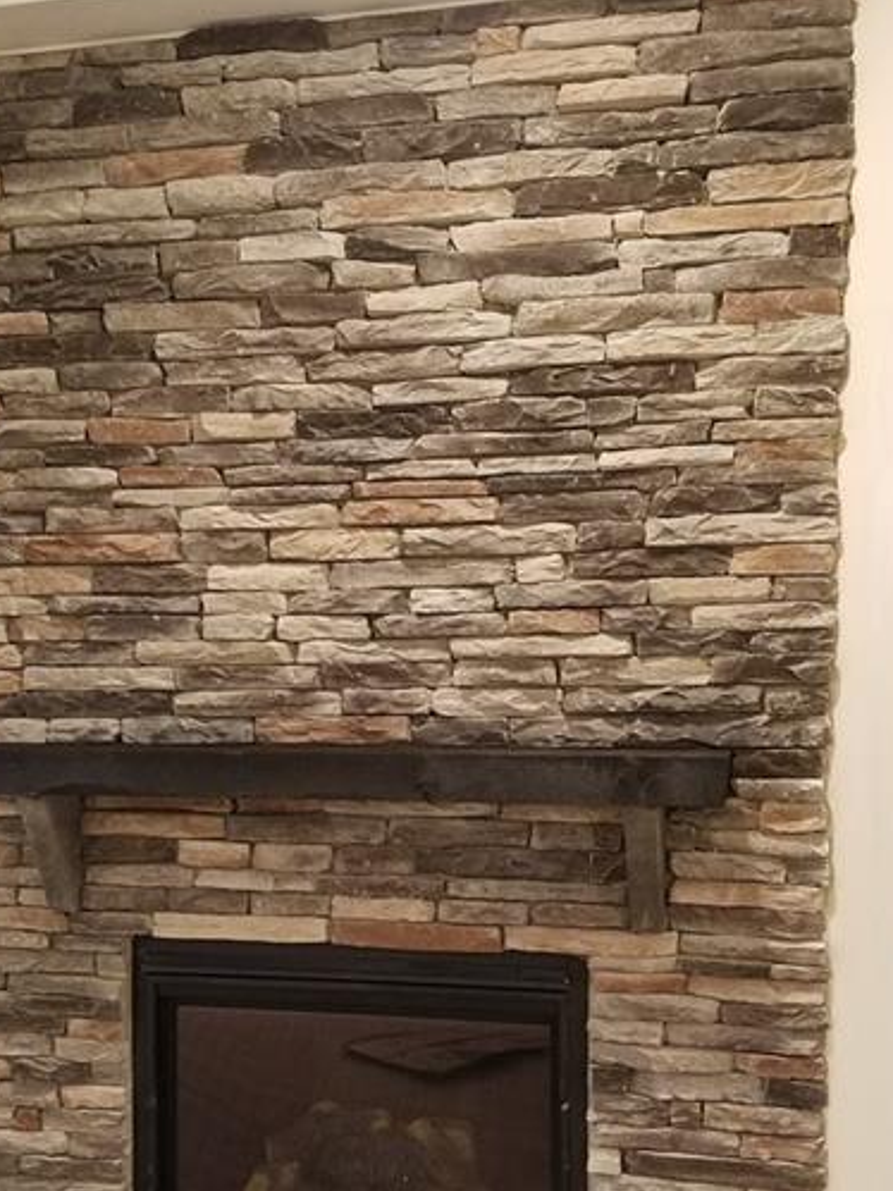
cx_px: 389
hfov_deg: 35.9
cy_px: 773
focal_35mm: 40
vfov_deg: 46.2
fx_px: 1376
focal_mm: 4.2
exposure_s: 1/24
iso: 200
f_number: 1.7
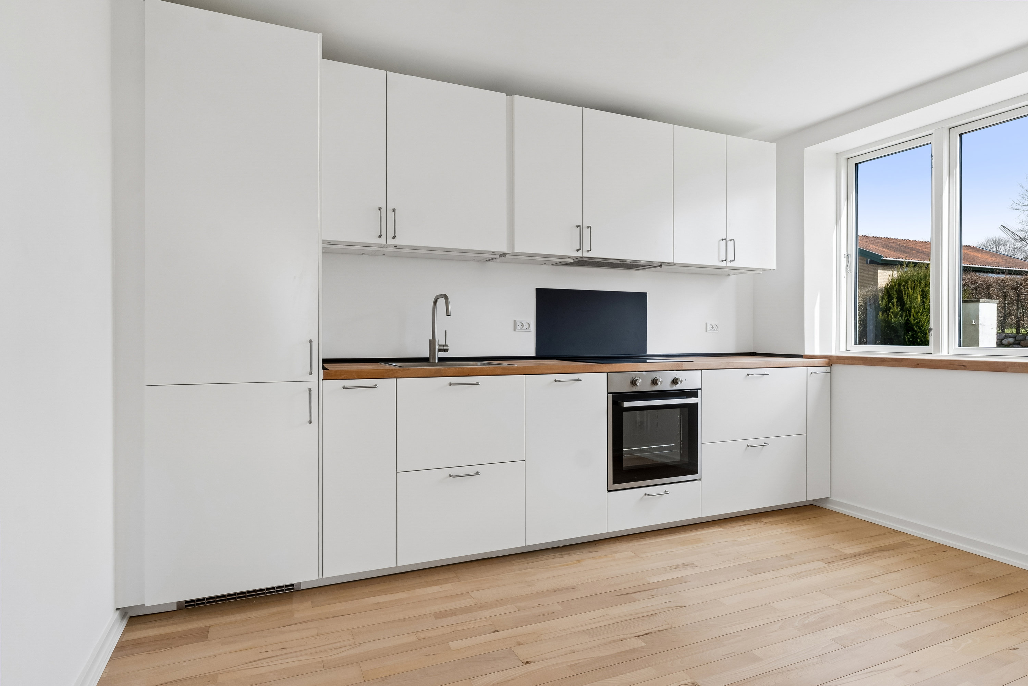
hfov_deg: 81.2
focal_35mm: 21
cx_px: 514
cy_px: 343
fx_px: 600
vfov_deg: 59.5
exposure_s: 1/30
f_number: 8
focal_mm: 14
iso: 200
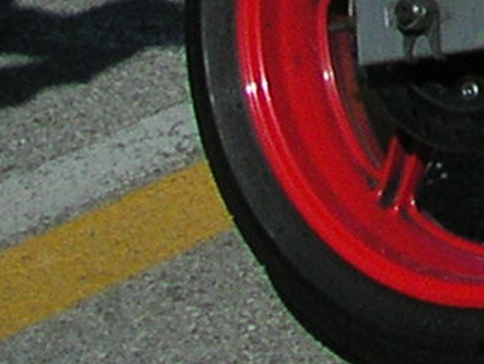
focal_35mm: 236
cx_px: 1410
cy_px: -651
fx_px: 3301
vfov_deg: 5.9
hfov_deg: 7.5
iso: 100
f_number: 4.5
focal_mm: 5.6
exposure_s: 1/962
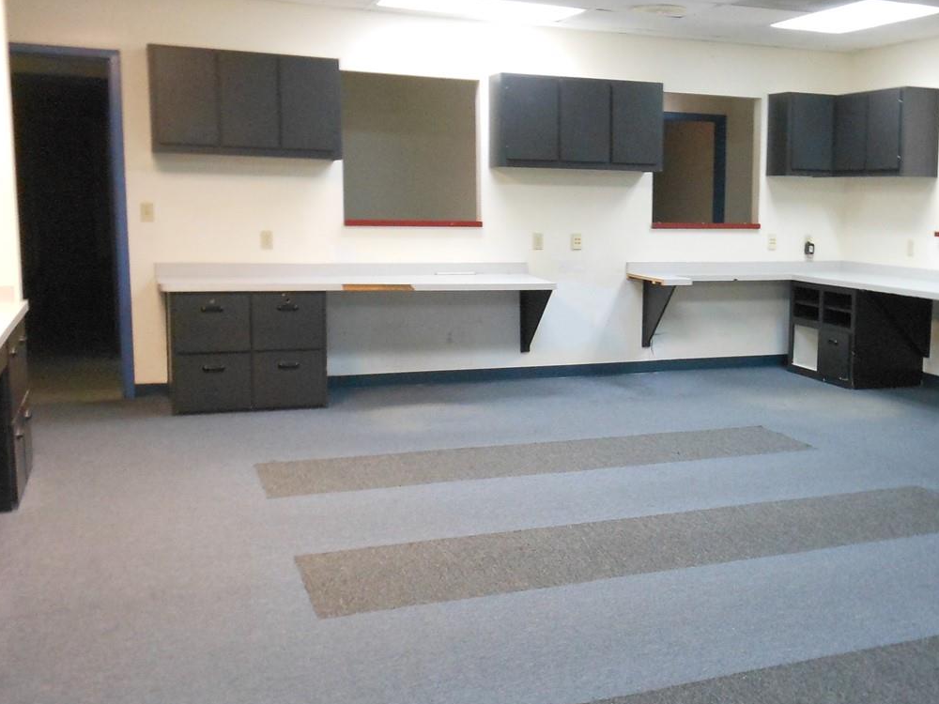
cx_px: 686
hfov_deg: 45.4
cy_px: 290
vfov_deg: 35.9
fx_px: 1085
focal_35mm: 40
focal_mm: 4.5
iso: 400
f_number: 3.2
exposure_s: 1/20
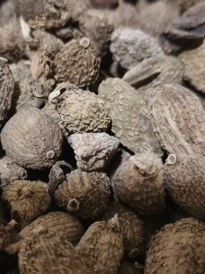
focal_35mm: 55
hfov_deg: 26.5
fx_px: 434
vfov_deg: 34.9
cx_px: 80
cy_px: 128
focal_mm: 5.58
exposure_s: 1/25.7
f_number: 1.8
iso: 500
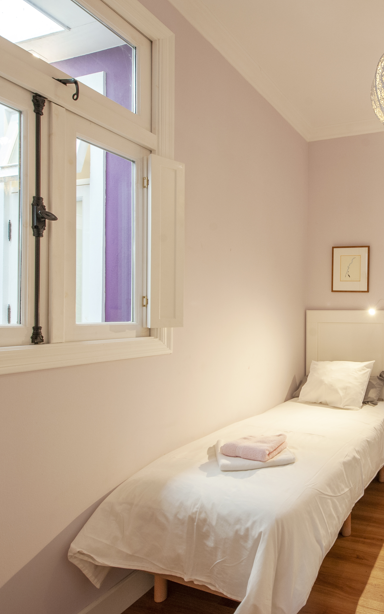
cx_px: 354
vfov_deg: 77.2
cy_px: 307
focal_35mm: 23
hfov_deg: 47.0
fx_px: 385
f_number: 8
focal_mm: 15
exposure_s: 1/5
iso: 400
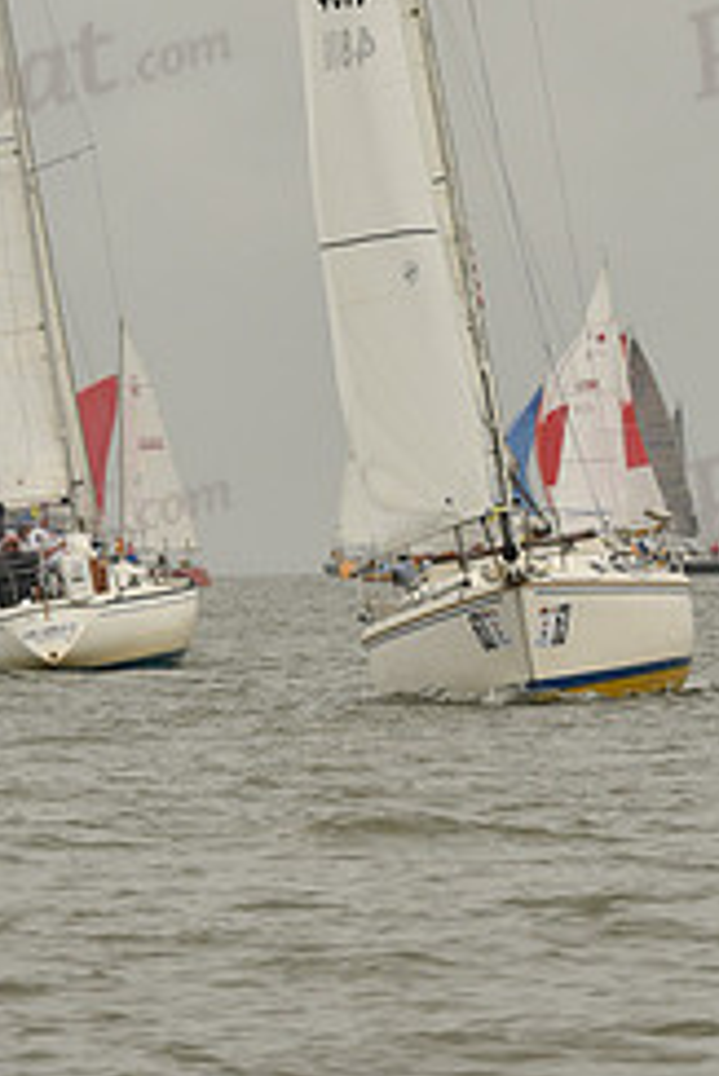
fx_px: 14239
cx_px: 461
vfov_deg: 4.3
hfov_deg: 2.9
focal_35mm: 476
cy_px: -181
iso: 400
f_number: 9
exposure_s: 1/1000
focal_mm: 200
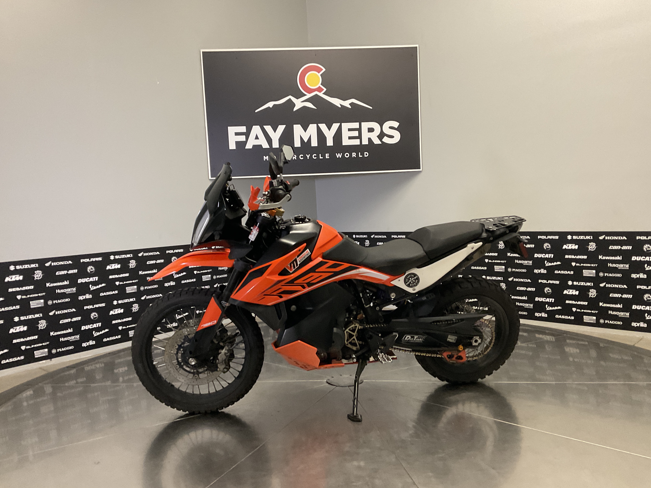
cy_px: 244
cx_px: 329
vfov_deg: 46.8
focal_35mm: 30
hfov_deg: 60.0
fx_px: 564
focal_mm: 3
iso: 200
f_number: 1.8
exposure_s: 1/60
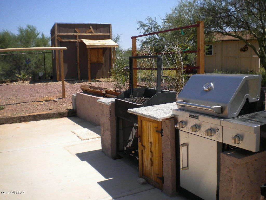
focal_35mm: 35
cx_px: 133
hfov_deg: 52.6
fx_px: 269
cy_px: 100
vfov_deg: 40.7
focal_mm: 6.3
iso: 80
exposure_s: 1/718
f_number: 4.6
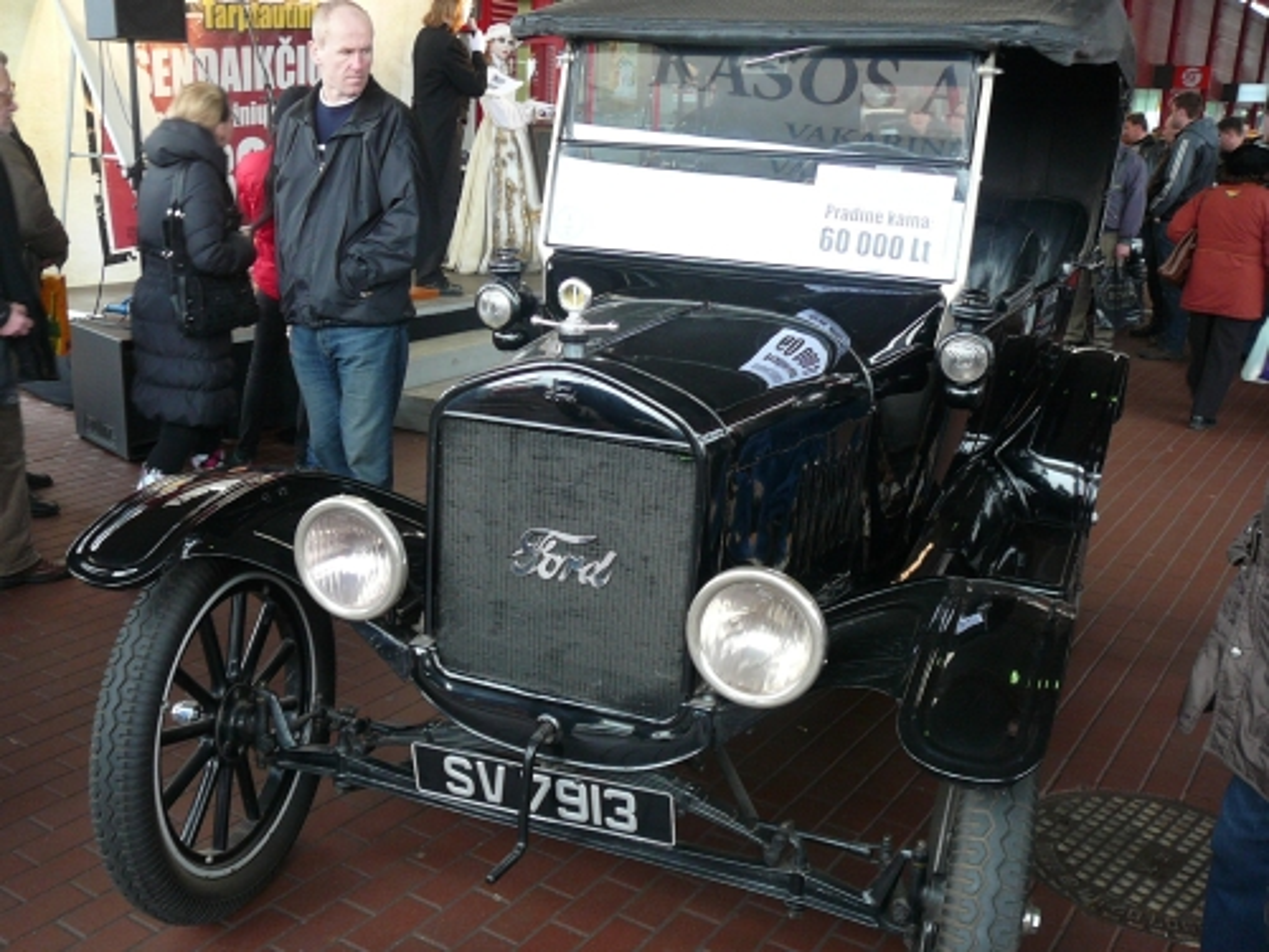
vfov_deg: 40.7
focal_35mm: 35
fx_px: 1283
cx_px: 634
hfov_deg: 52.6
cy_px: 476
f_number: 2.8
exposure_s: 1/40
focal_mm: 5.2
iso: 100
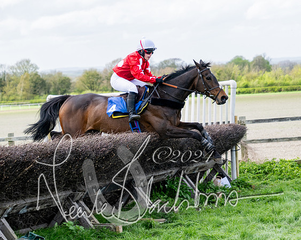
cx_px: 125
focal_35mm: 107
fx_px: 952
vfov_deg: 14.4
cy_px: 95
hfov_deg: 18.0
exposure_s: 1/1600
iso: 400
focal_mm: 70
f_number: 3.5
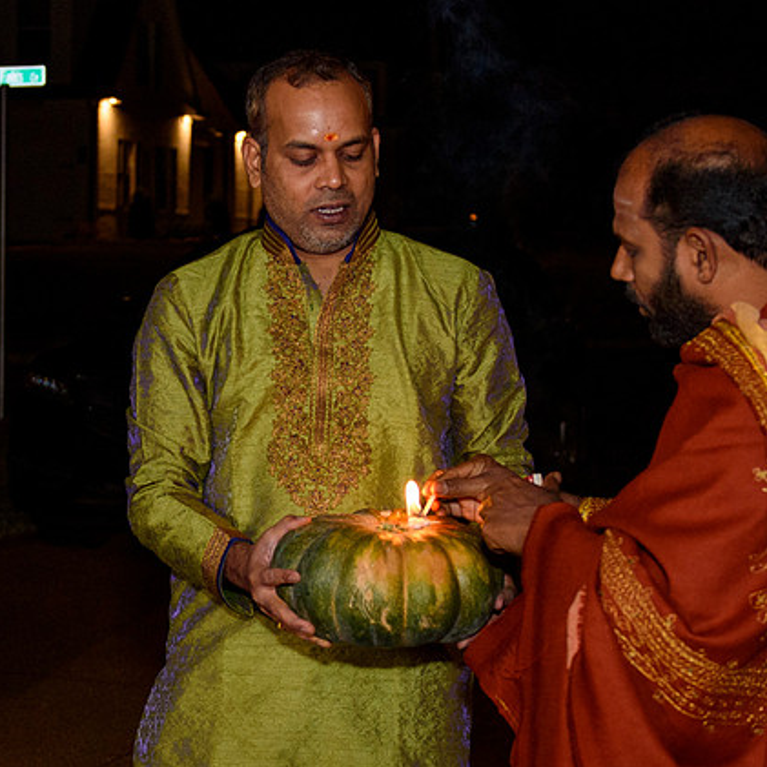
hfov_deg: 21.0
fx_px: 2056
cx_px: 212
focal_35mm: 82
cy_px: 432
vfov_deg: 21.1
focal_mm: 32
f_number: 3.2
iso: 1000
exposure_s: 1/160
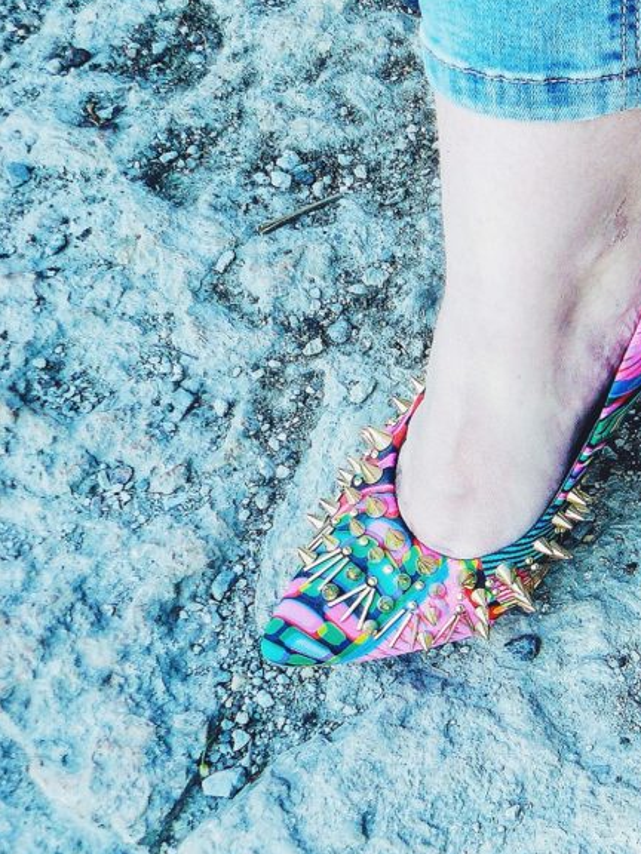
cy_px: 417
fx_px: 1580
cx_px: 758
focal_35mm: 64
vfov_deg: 30.3
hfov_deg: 21.4
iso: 100
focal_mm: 6
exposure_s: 1/60
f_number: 2.8
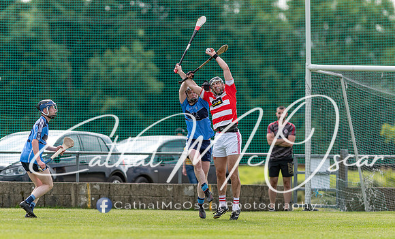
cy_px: 133
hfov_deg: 4.3
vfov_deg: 2.6
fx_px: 5290
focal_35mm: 496
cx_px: 199
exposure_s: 1/1600
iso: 110
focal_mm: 300
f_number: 2.8
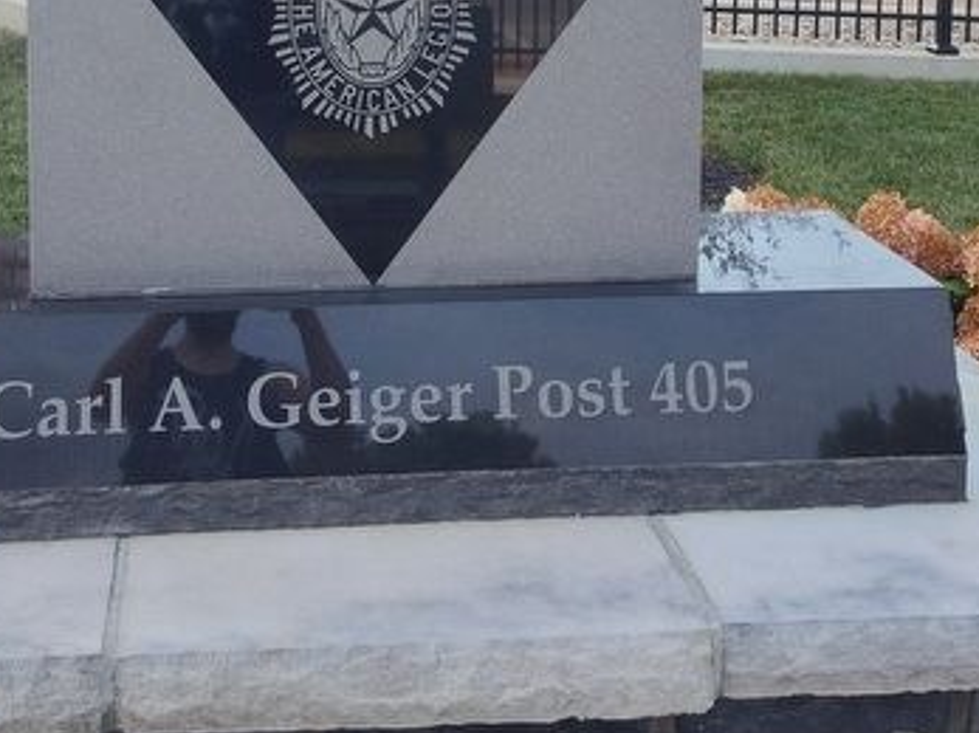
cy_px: -62
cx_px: 367
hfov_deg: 36.0
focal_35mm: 53
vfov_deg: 25.6
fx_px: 1498
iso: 100
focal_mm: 5.56
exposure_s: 1/823
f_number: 1.8
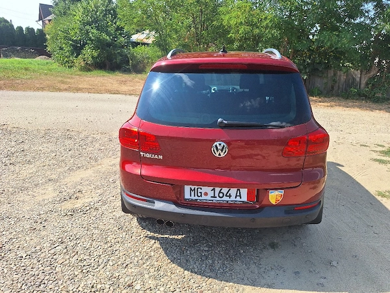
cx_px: 195
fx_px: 259
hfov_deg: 73.9
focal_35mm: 23
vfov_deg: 58.9
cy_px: 146
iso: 40
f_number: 1.8
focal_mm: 5.54
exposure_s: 1/2000
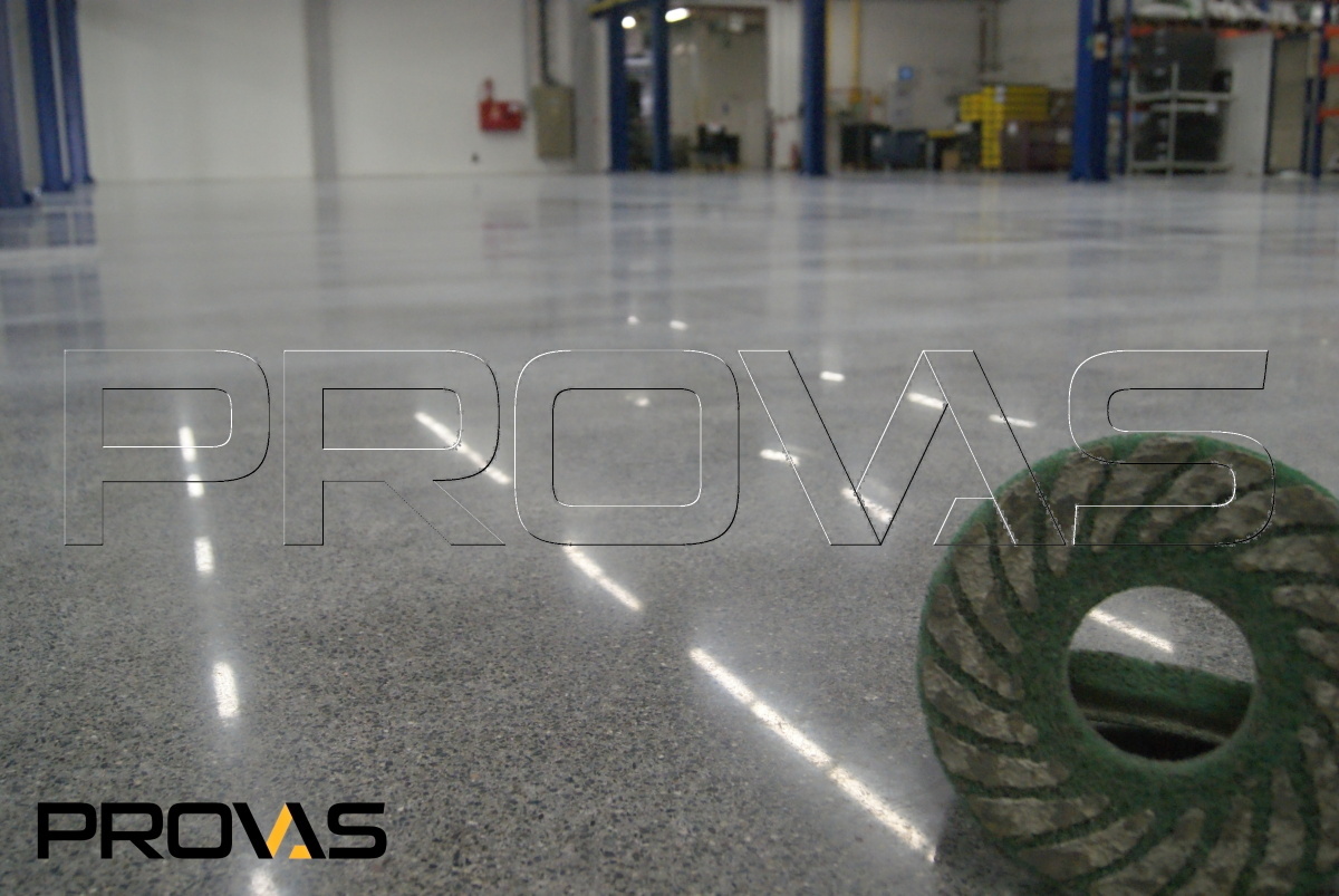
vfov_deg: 37.0
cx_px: 670
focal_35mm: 36
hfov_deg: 53.1
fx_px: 1340
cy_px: 448
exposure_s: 1/125
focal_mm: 24
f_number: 4
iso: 1600
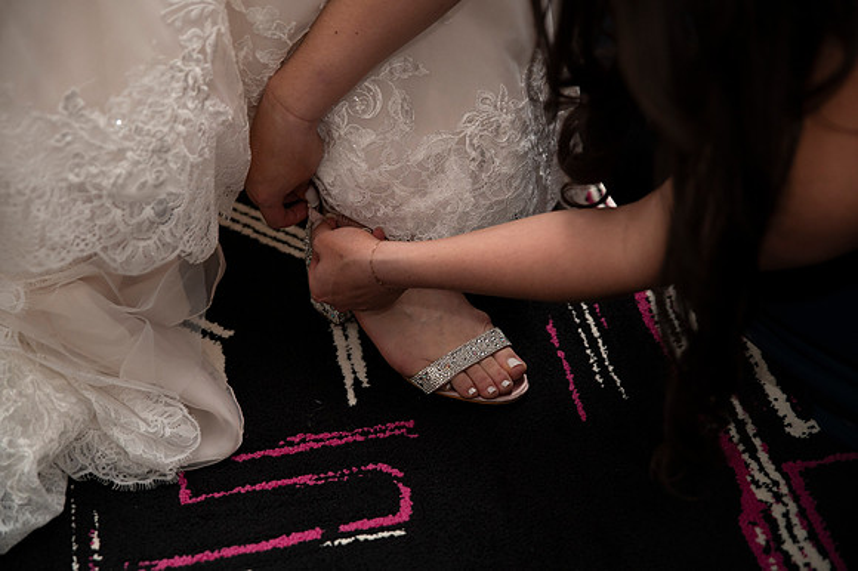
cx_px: 429
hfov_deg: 30.5
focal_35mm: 66
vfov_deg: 20.6
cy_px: 286
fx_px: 1572
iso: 1600
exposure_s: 1/1600
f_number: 2.8
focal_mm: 66
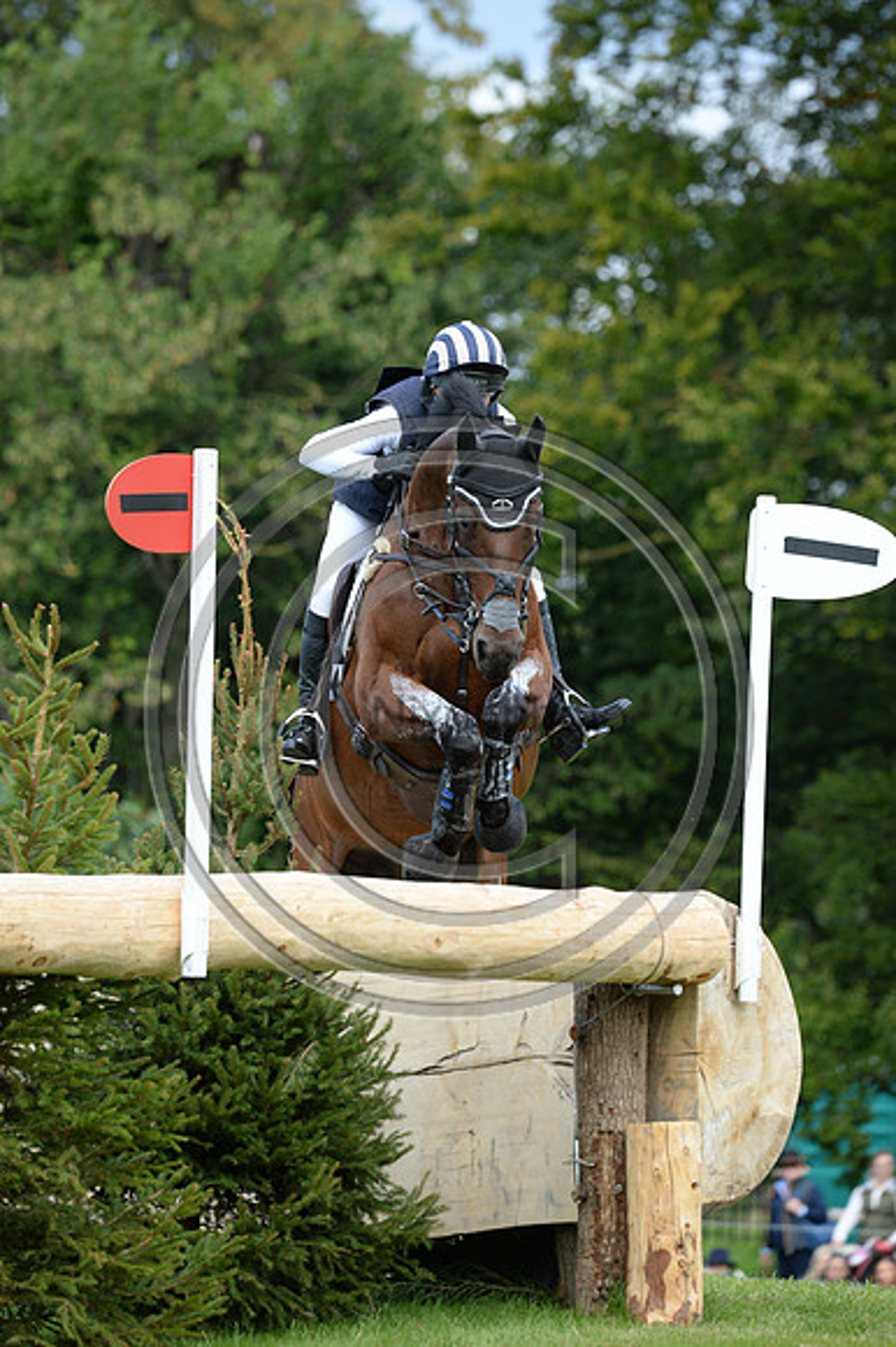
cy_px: 674
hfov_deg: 4.2
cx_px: 448
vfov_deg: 6.2
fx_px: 12334
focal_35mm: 330
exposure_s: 1/1000
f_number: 6.3
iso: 800
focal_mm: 330
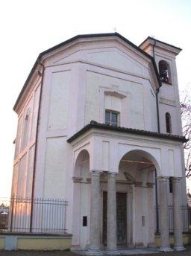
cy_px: 128
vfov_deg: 49.1
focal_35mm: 38
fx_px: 281
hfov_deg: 37.5
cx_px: 96
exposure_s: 1/250
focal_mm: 6.3
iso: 100
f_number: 2.8
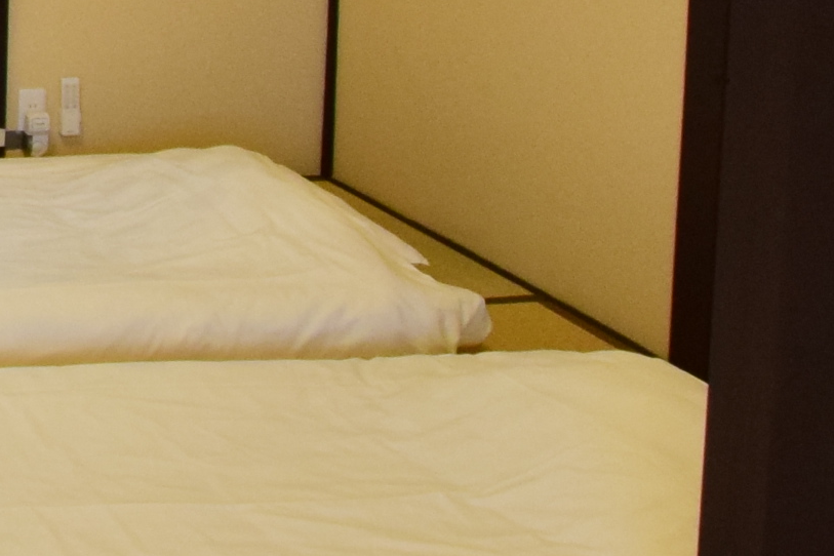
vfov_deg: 15.5
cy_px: -194
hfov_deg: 18.6
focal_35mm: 83
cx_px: -700
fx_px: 1923
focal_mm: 10
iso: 800
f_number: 4.5
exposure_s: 1/60
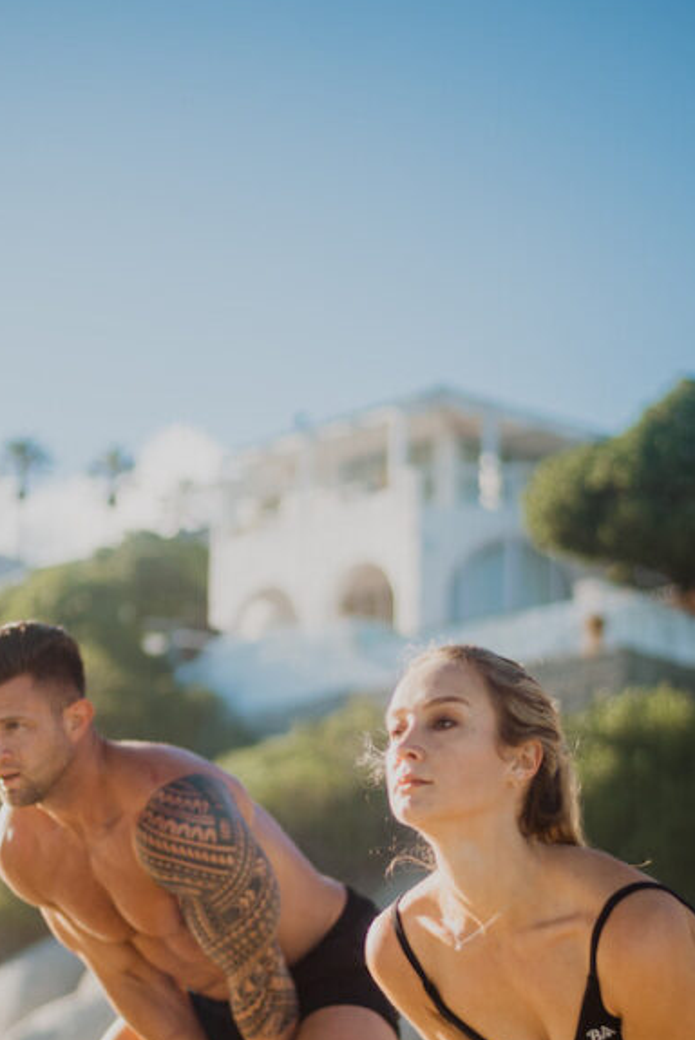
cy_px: 760
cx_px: 363
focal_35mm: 89
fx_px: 2574
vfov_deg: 22.7
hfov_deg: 15.4
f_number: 1.8
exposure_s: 1/2000
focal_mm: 50
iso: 100
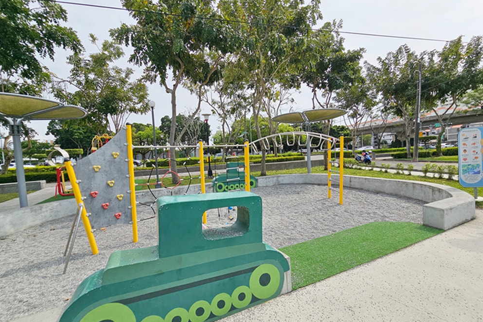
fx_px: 188
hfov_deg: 104.2
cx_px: 233
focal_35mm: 14
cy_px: 163
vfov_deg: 81.2
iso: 50
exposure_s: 1/2985
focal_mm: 2.2
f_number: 2.2
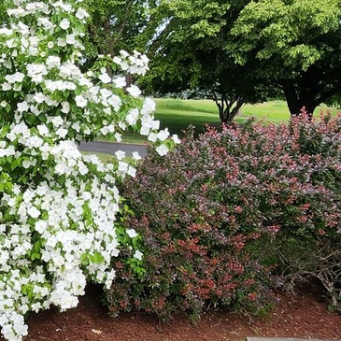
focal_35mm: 34
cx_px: -9
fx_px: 379
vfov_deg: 48.3
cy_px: 146
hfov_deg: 41.3
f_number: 2.2
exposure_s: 1/483
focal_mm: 1.7
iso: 32
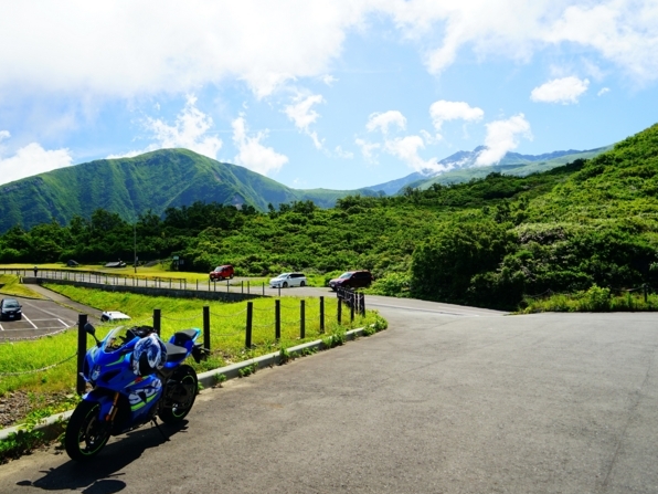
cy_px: 231
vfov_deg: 45.4
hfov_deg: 58.0
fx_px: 589
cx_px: 269
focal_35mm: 31
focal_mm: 24
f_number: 4
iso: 400
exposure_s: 1/1000
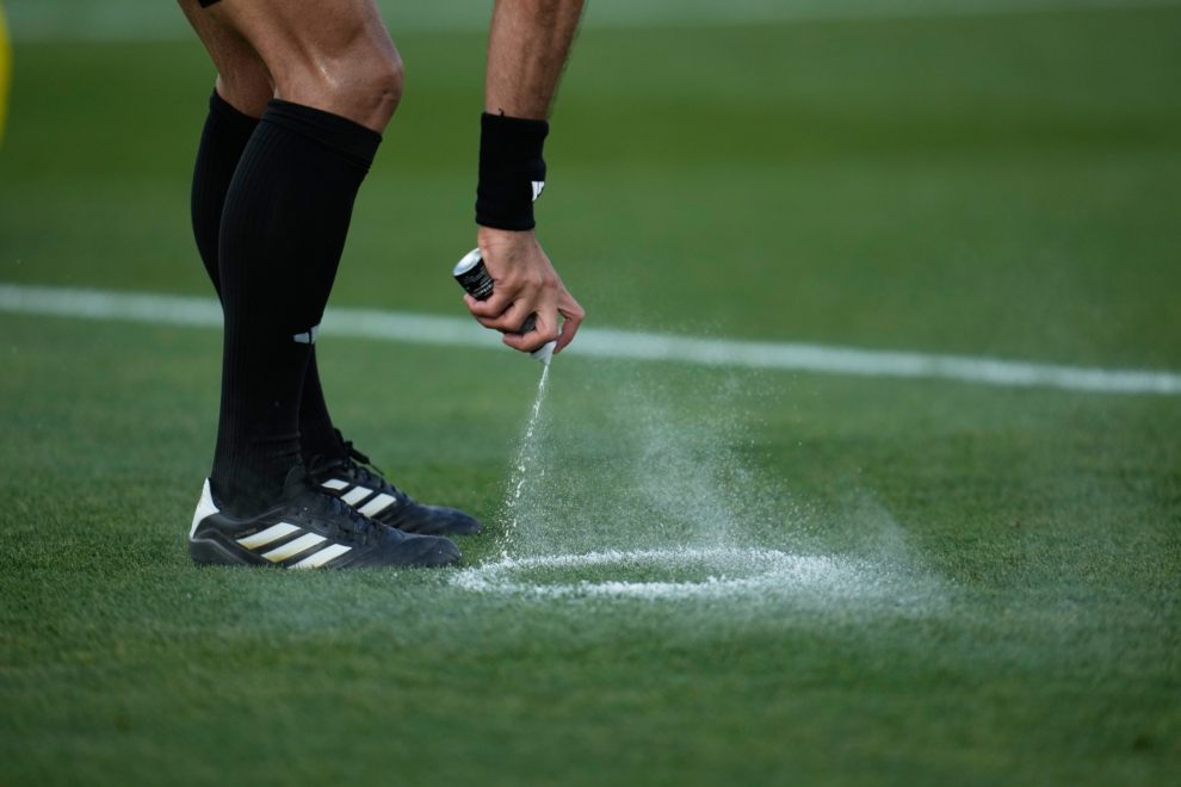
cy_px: 394
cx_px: 590
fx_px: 13121
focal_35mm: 400
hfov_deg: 5.2
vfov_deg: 3.4
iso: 800
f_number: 2.8
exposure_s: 1/4000
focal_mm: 400
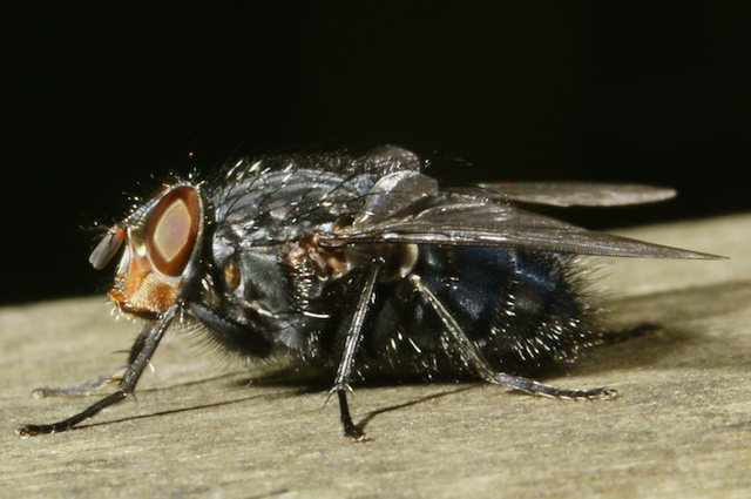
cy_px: 250
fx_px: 4219
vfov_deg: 6.8
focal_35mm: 202
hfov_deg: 10.2
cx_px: 376
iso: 400
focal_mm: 135
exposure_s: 1/160
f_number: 22
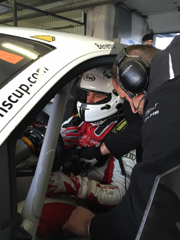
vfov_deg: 61.7
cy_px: 120
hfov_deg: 48.2
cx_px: 90
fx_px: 201
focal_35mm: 29
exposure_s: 1/40
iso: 32
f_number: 2.2
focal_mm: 4.15
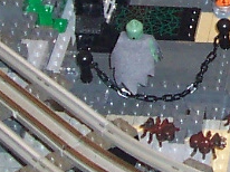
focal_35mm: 216
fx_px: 1434
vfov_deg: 6.8
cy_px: -68
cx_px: 335
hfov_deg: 9.0
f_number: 2.8
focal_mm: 5.6
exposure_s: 1/60
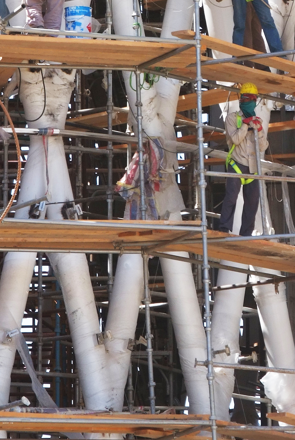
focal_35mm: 386
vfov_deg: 5.3
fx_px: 4731
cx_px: 145
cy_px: -18
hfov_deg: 3.6
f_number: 11
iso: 200
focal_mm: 105
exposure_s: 1/125
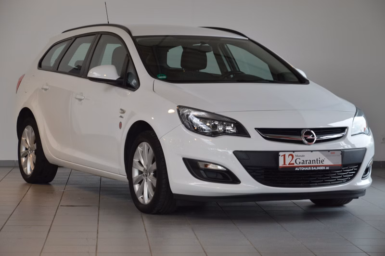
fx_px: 1202
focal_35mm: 112
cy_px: 128
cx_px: 192
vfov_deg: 12.2
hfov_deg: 18.2
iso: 500
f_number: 5.3
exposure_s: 1/60
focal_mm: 75
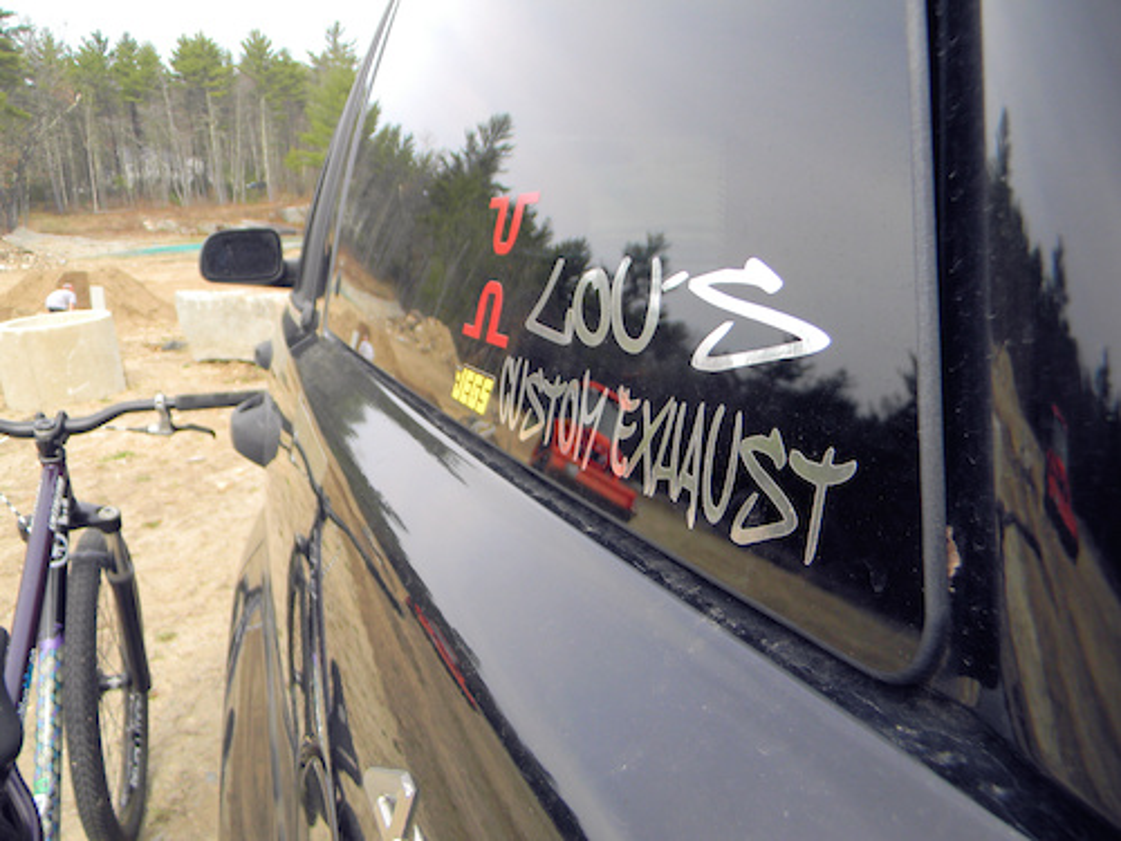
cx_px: 560
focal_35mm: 28
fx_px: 907
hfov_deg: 63.4
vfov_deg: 49.7
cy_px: 420
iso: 80
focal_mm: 5
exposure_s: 1/250
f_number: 3.5
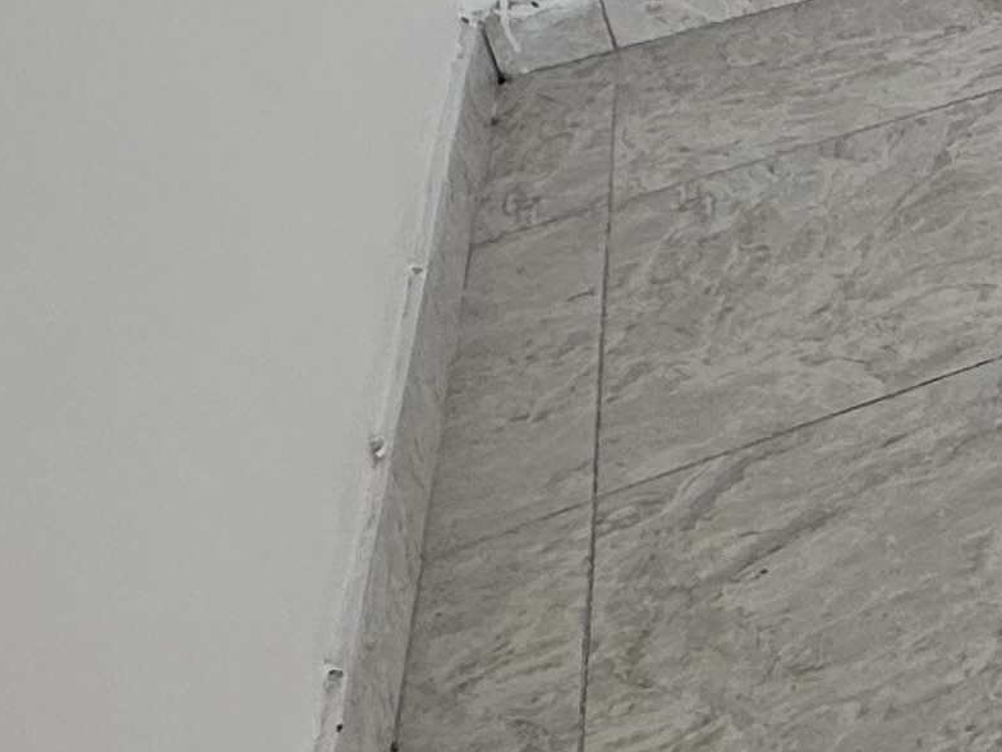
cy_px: -340
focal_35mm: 72
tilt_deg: -19.6
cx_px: 1999
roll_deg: +2.4
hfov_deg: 18.2
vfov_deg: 18.4
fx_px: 2084
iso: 40
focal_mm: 2.22
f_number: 2.2
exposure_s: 1/186
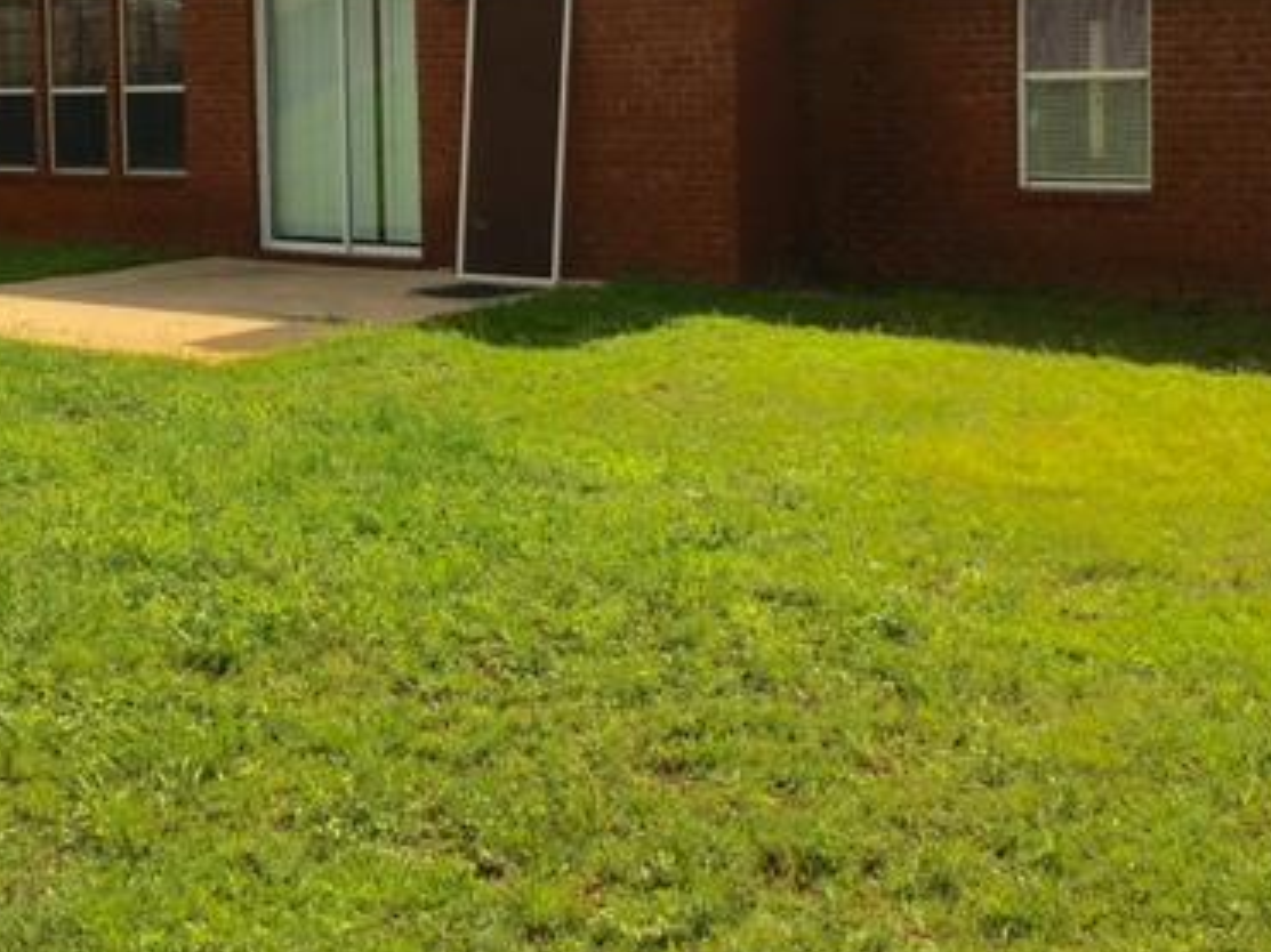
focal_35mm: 50
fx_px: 1835
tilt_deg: -2.1
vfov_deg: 28.4
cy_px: 175
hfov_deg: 37.6
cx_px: 384
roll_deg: +1.3
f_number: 2.2
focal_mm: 4.15
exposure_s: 1/3077
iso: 32
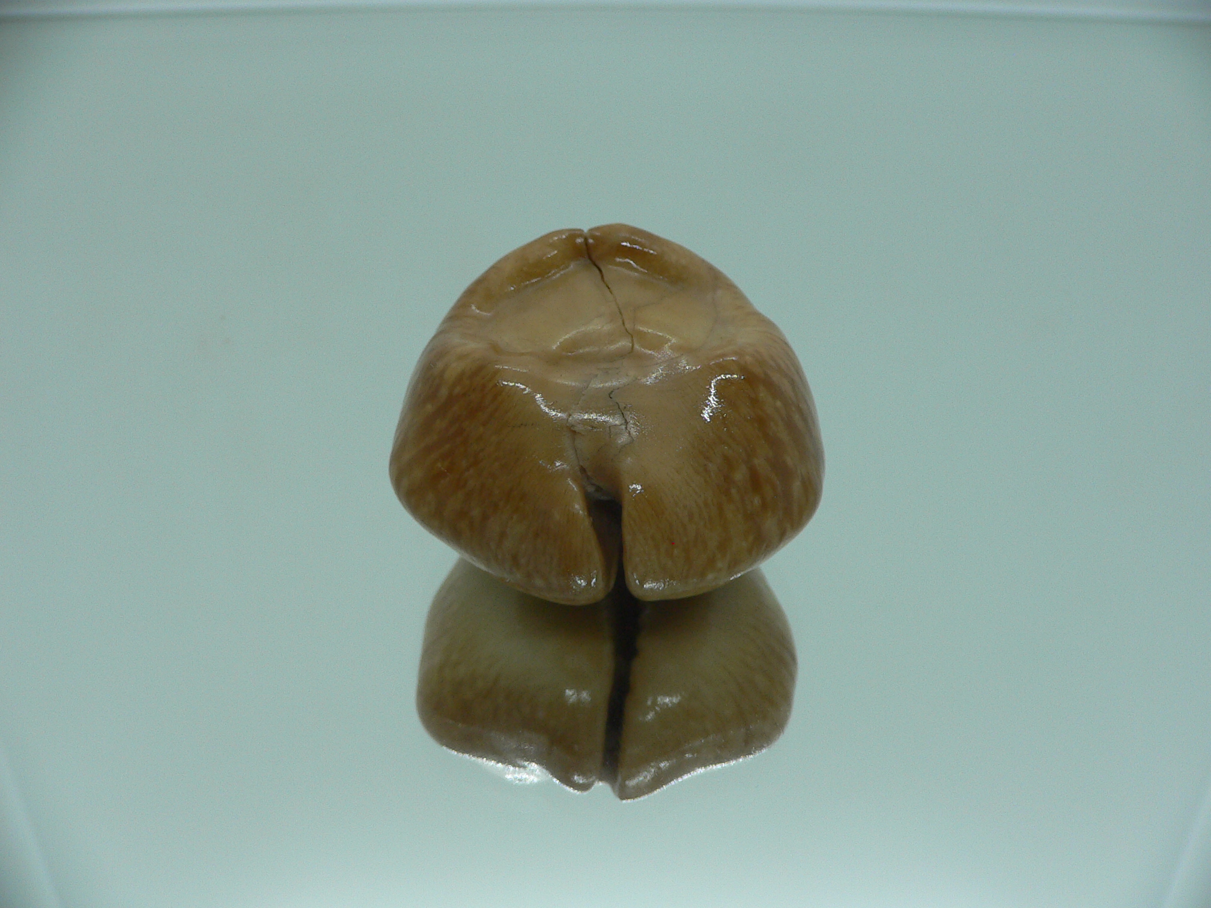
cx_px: 606
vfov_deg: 40.7
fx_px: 1224
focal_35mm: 35
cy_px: 454
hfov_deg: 52.6
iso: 100
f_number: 2.8
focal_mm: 4.6
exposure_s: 1/60
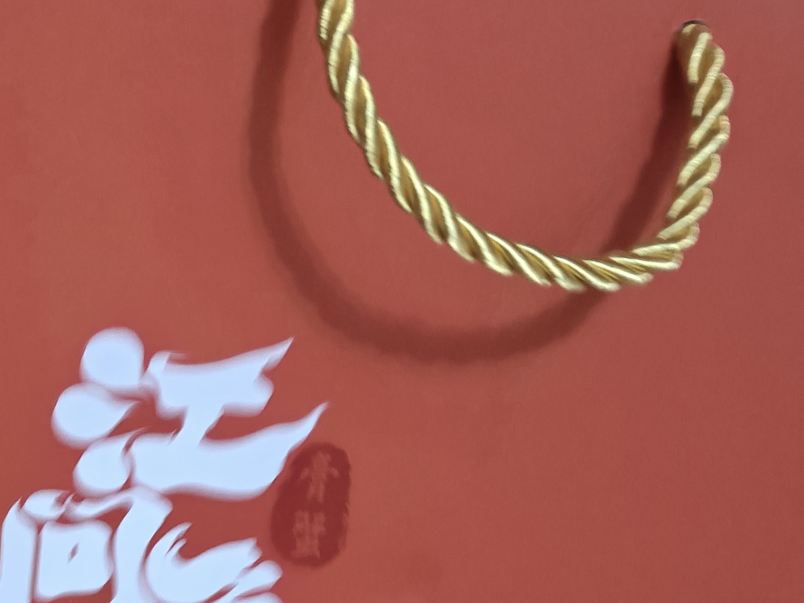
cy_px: 439
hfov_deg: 32.6
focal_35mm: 57
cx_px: 129
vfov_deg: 25.4
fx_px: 1324
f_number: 1.8
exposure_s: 1/20
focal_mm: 5.59
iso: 1250
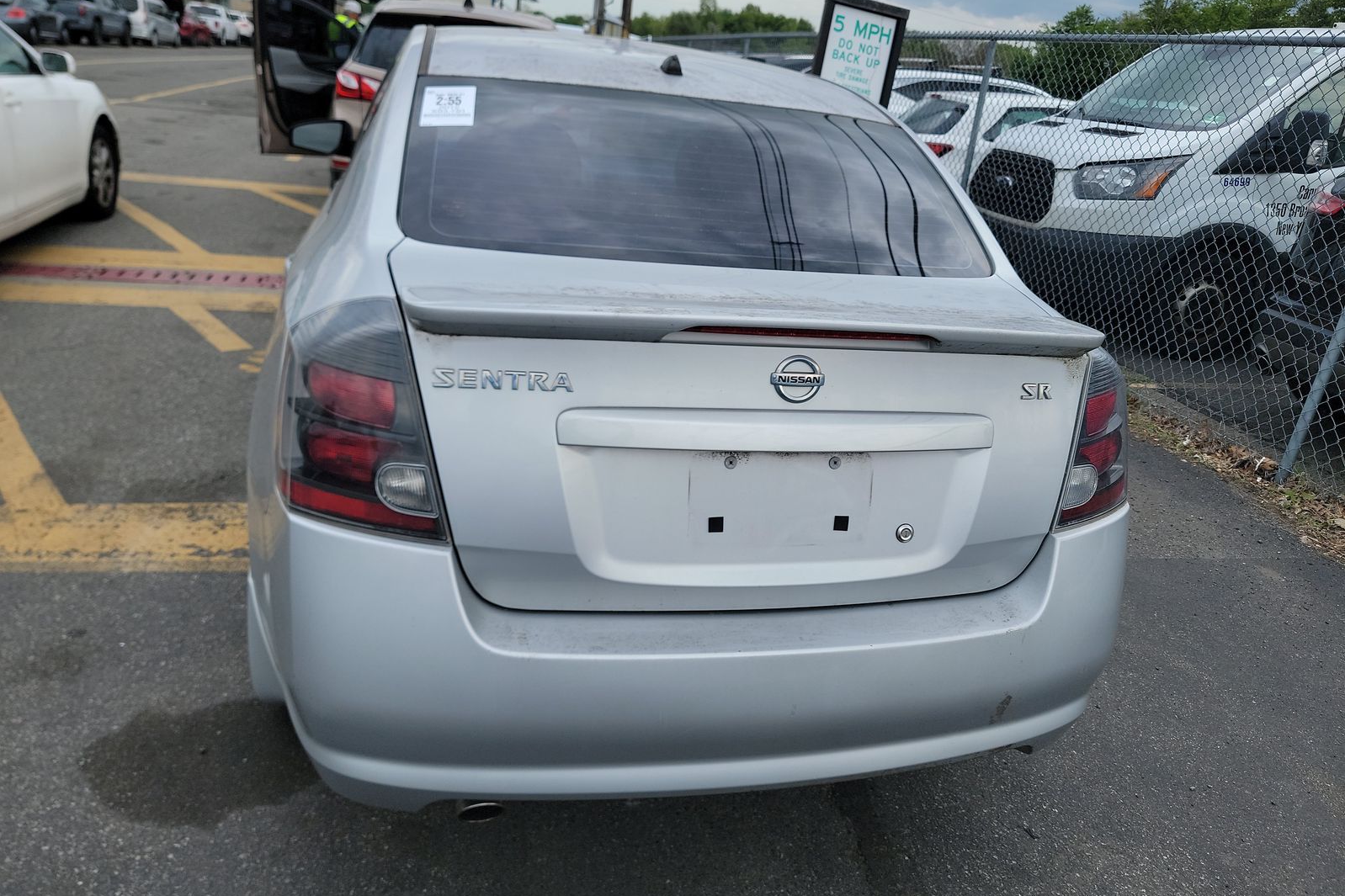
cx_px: 672
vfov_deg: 51.2
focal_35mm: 25
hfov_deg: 71.5
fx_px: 934
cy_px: 408
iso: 50
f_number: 1.8
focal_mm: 6.7
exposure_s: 1/589
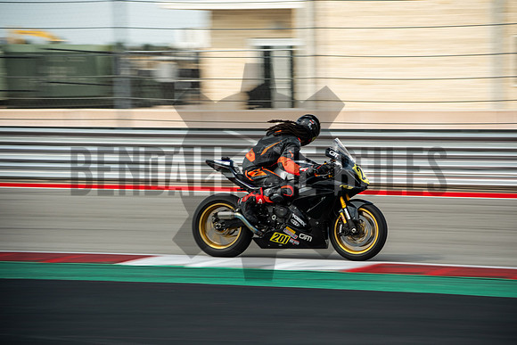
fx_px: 2155
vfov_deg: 9.2
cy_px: 172
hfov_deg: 13.7
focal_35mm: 150
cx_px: 258
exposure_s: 1/200
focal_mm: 100
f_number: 5
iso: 160
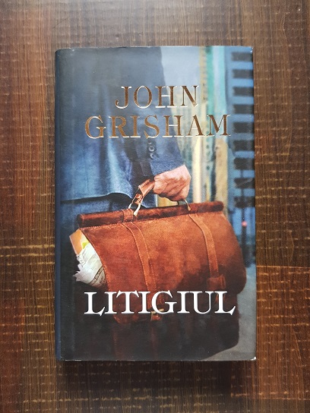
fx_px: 310
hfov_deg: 53.1
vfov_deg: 67.3
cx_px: 155
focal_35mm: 26
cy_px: 206
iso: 200
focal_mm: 4.3
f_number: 1.7
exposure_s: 1/10
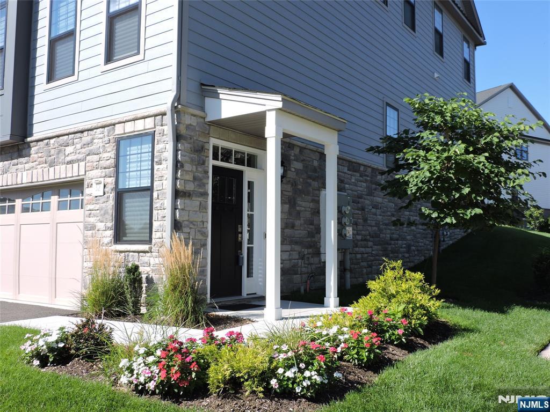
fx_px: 524
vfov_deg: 42.9
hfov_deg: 55.4
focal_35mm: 33
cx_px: 275
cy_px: 206
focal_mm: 5.9
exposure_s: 1/640
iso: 100
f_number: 3.2
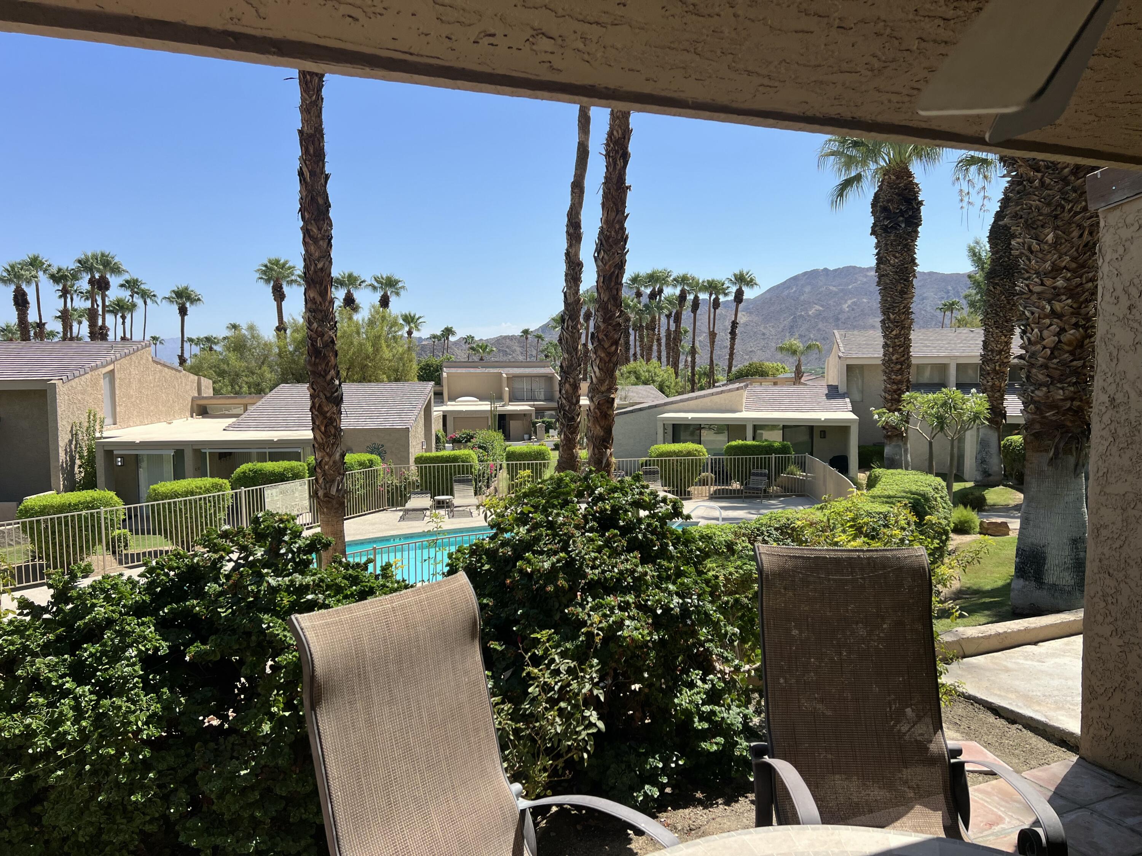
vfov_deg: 53.1
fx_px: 858
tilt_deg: -4.6
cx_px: 571
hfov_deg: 67.3
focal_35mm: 26
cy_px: 428
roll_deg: +1.3
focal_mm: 5.7
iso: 50
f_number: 1.5
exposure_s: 1/4274
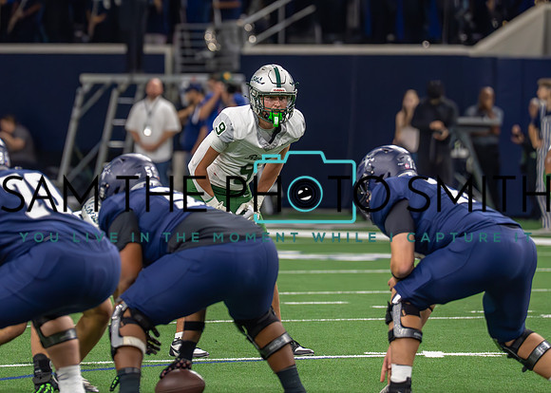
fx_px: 6548
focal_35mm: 418
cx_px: 245
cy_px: 87
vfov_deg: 3.4
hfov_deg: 4.8
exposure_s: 1/1600
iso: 4000
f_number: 2.8
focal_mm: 200
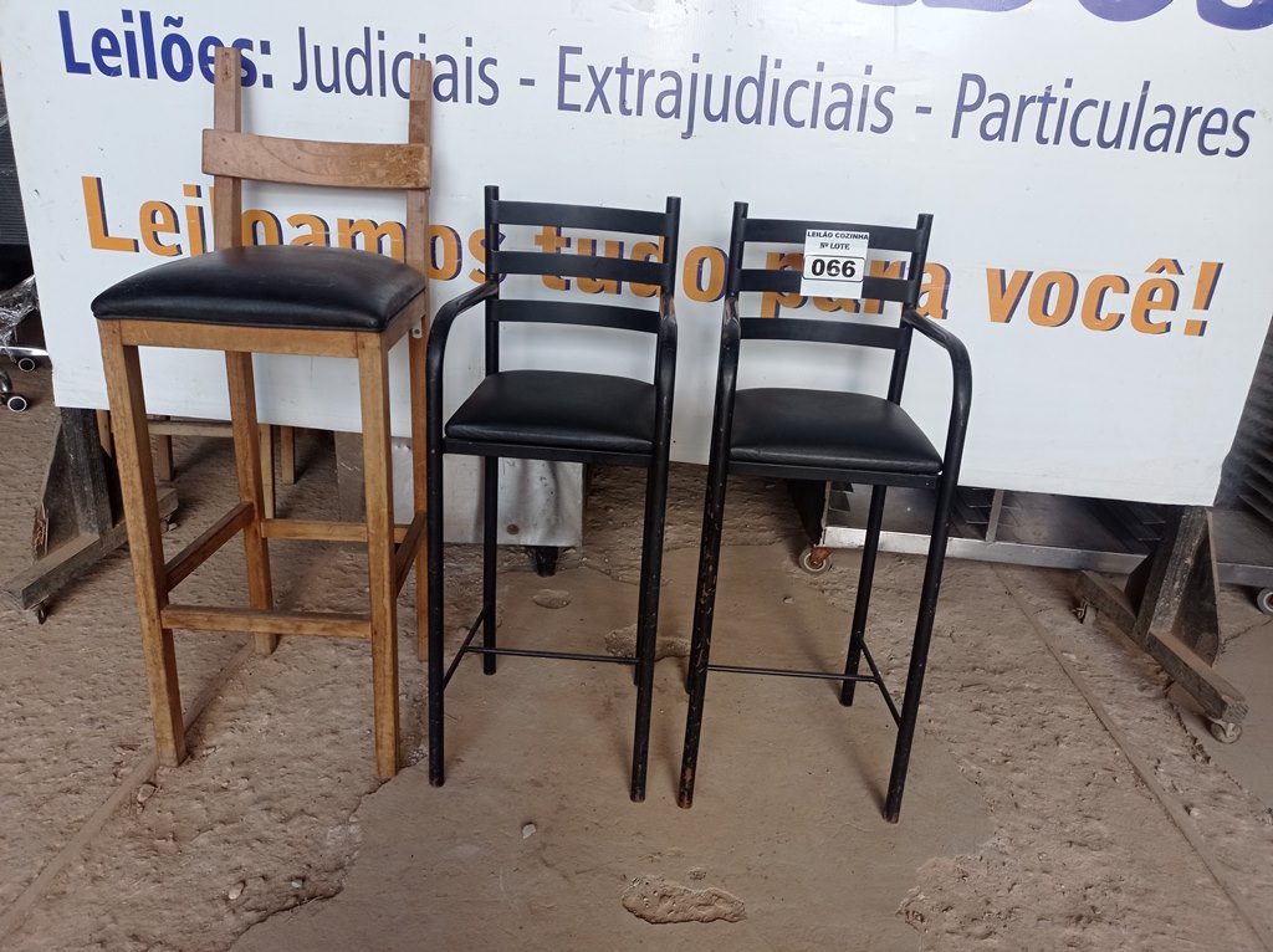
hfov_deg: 63.5
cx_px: 636
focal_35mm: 28
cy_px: 476
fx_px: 1029
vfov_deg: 49.7
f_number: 1.79
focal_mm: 4.7
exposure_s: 1/123
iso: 100
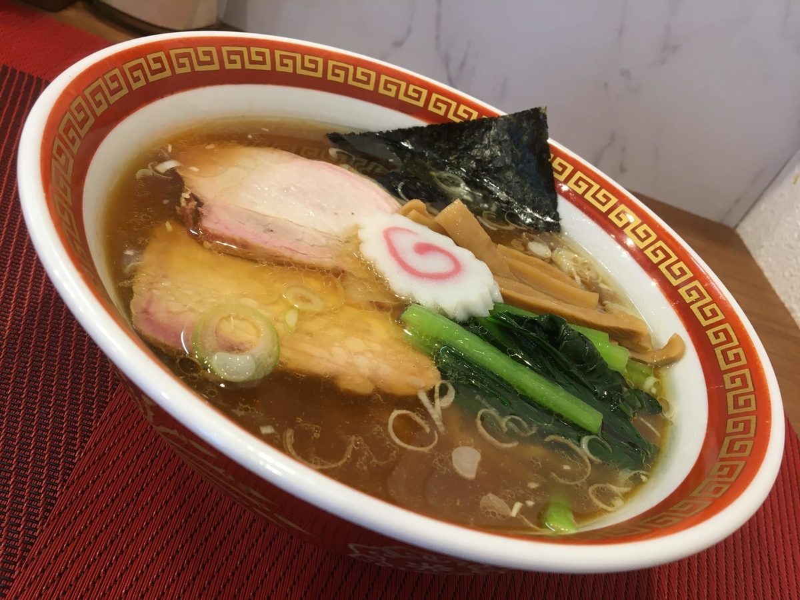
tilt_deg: -32.8
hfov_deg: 61.7
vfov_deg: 48.2
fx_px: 670
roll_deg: -26.1
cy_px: 300
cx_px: 400
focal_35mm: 29
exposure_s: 1/30
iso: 50
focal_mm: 4.15
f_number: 2.2
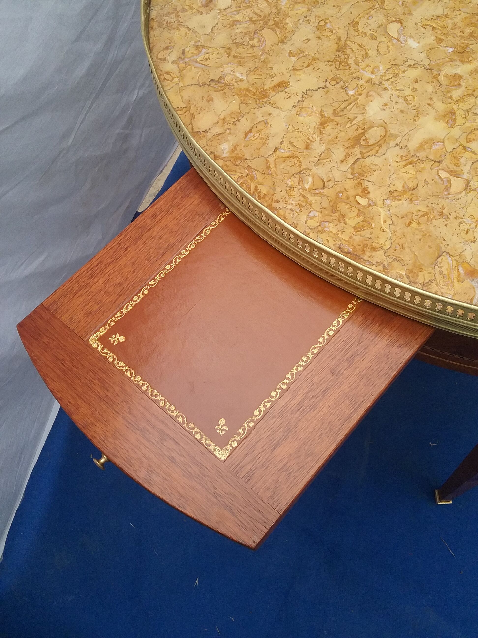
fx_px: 571
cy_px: 319
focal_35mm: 31
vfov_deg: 58.4
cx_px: 239
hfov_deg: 45.4
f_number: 2.2
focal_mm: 3.3
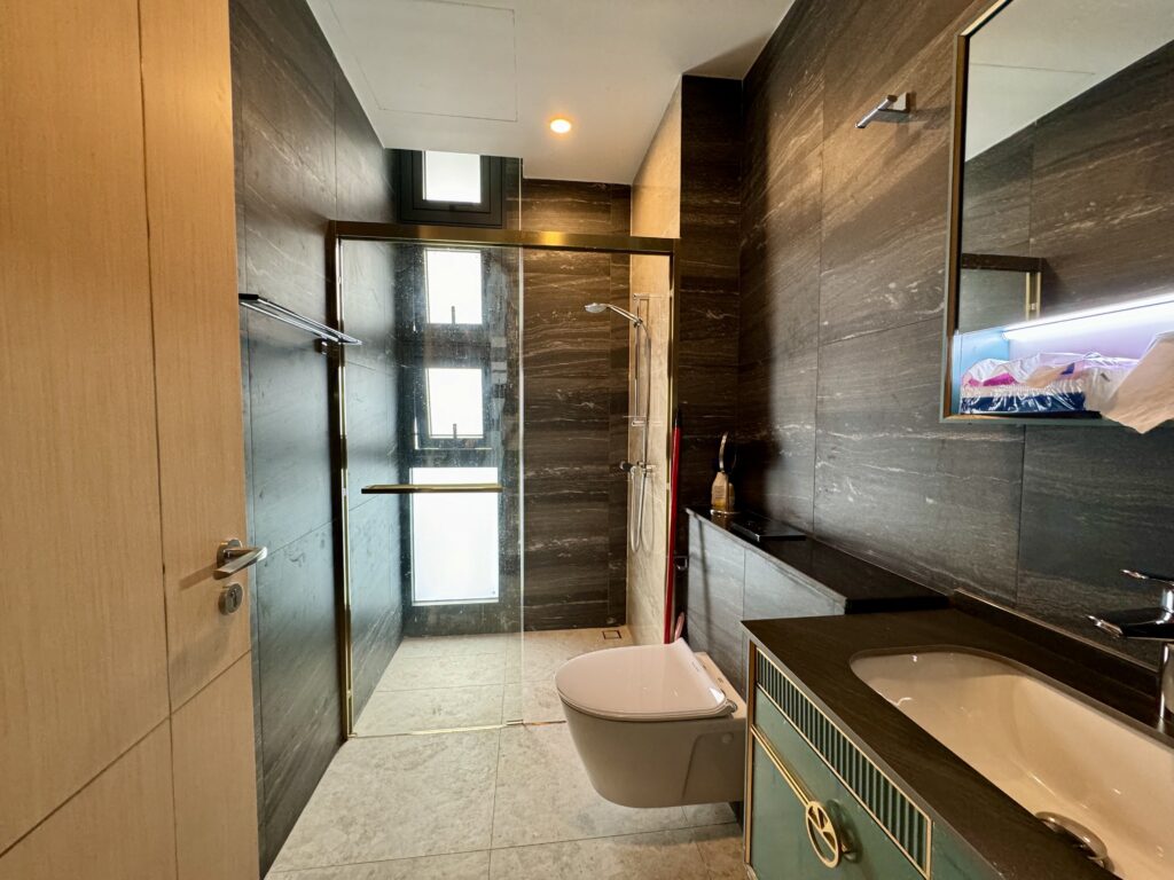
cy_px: 440
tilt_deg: -2.4
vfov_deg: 85.7
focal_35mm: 14
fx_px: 475
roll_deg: +0.5
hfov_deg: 102.1
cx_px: 587
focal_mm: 2.22
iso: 250
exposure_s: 1/100
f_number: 2.2
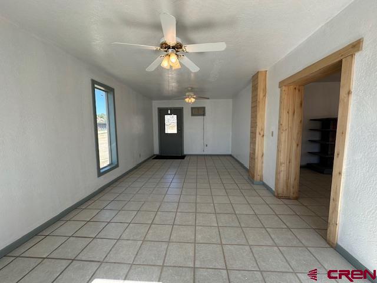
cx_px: 188
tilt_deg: -5.4
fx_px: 152
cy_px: 142
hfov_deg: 102.1
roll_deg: +0.5
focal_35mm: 14
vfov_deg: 85.7
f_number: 2.2
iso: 40
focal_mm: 2.22
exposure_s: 1/224
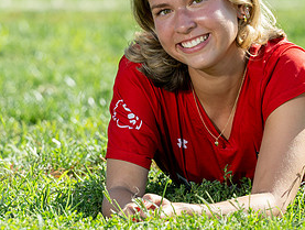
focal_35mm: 502
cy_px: 7
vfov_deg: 3.0
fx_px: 4433
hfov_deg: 3.9
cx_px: 266
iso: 100
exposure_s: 1/320
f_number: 5
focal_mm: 160
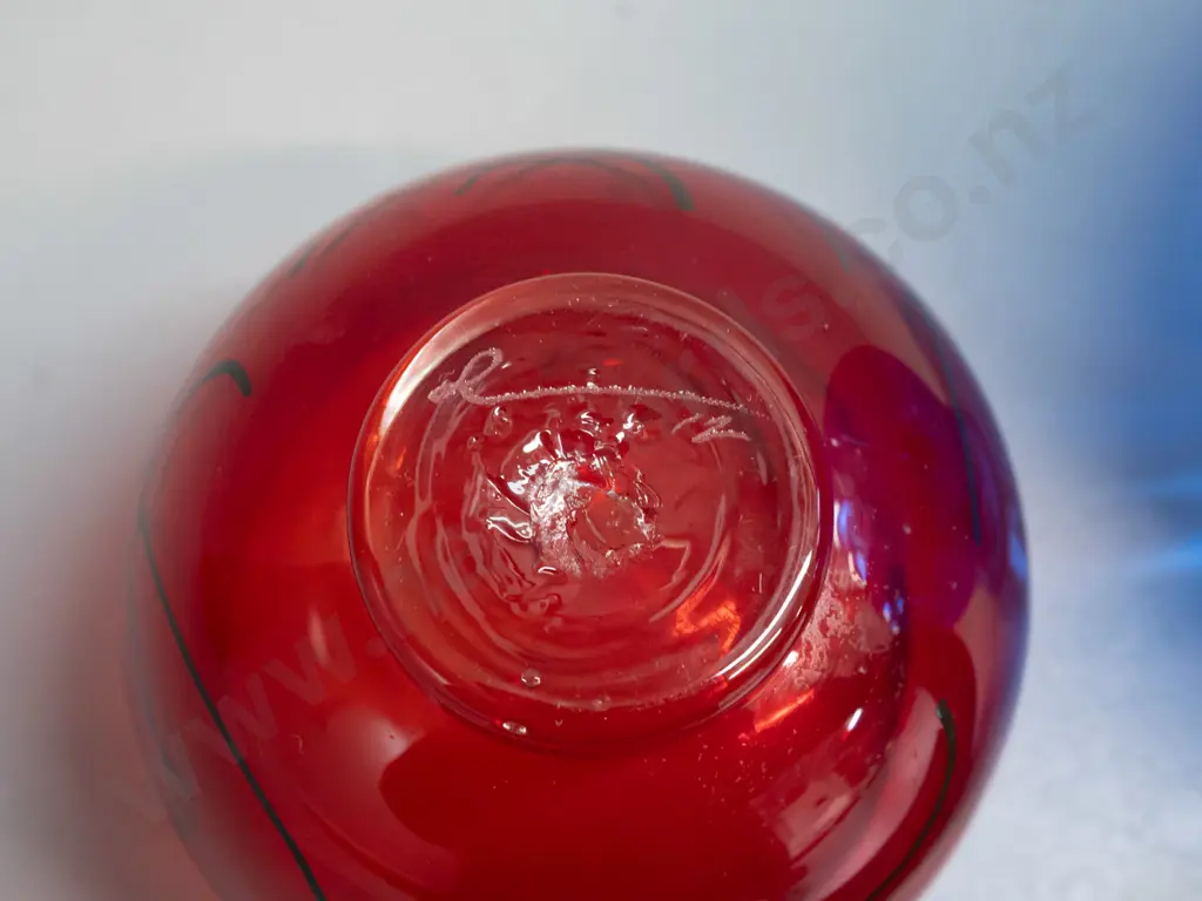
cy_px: 450
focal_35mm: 78
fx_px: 2708
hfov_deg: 25.0
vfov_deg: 18.9
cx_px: 601
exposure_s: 1/60
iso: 3200
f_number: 5.6
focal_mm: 39
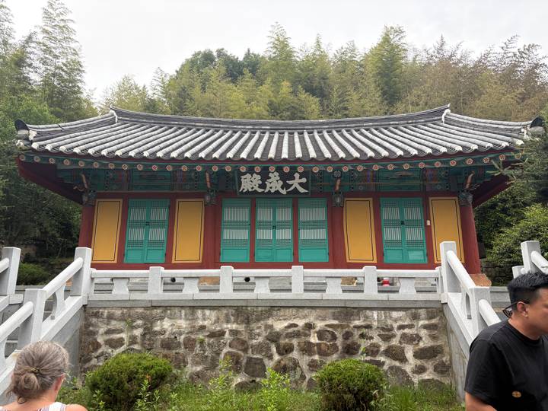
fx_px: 412
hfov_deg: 67.3
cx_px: 274
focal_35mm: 26
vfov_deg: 53.1
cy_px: 206
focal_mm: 5.96
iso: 64
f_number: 1.6
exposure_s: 1/791
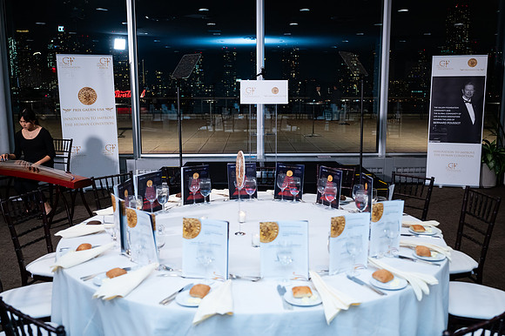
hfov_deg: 55.9
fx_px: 476
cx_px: 262
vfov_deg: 38.9
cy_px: 166
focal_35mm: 34
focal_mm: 32.5
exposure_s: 1/200
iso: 3200
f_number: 3.2
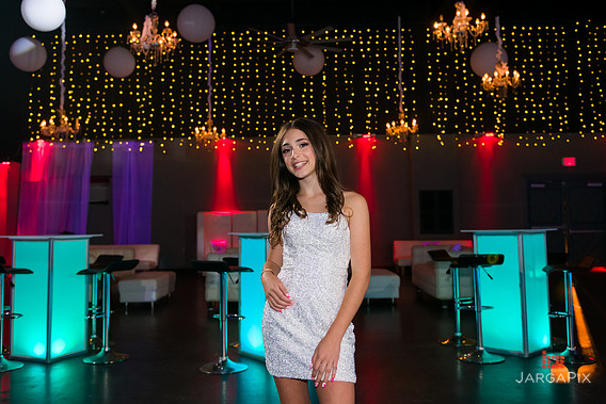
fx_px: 623
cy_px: 173
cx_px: 301
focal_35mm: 37
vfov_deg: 35.9
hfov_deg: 51.9
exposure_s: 1/125
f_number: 3.2
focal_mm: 32
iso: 1600
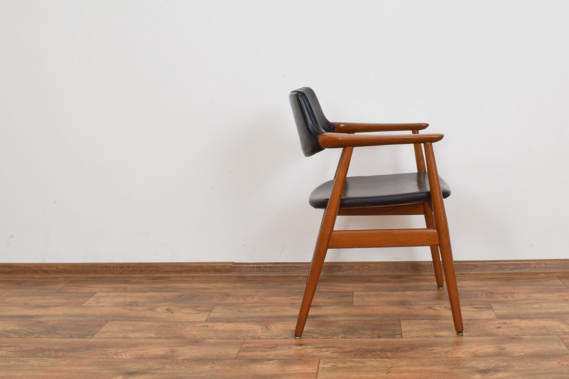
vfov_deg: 29.4
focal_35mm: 46
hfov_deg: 42.4
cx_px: 376
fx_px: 723
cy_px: 175
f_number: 25
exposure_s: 4
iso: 100
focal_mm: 21
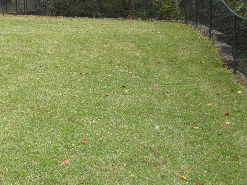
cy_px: 41
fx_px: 464
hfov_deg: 29.5
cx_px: 71
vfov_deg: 22.3
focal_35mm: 65
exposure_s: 1/60
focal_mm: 7.1
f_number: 3.2
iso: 50
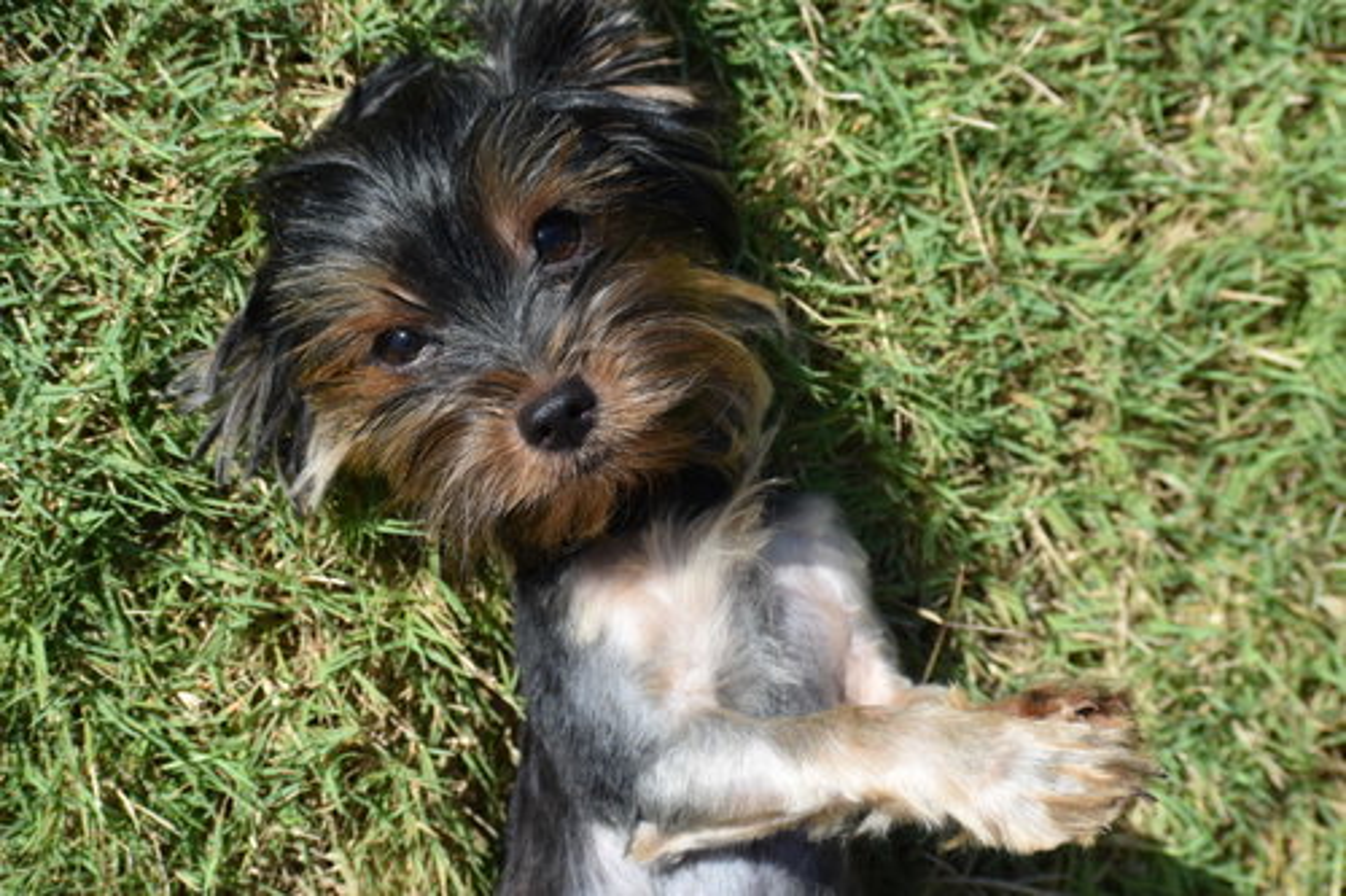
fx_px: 3924
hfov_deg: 19.5
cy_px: 448
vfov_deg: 13.0
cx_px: 673
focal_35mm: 105
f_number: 6.3
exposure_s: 1/1600
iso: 400
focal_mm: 70
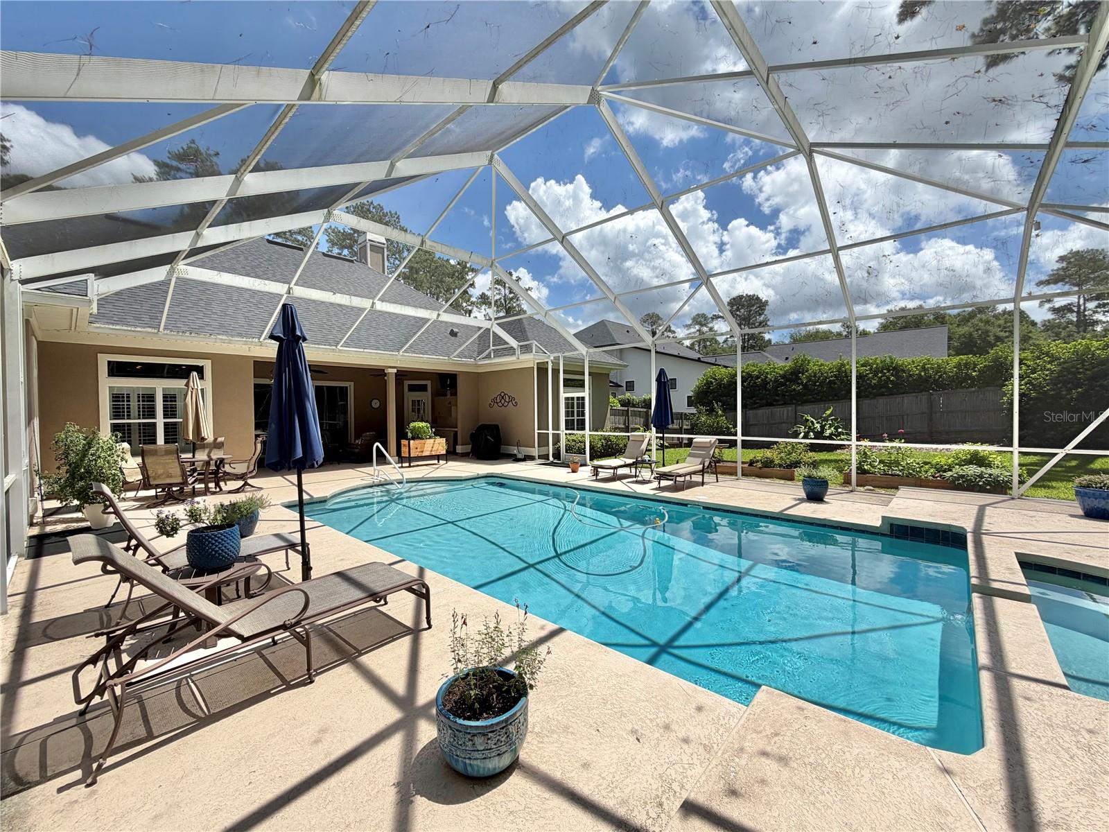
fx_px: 449
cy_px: 416
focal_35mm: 14
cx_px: 554
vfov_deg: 85.7
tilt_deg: -1.3
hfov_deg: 102.1
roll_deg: +1.1
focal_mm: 2.22
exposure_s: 1/876
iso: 20
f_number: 2.2
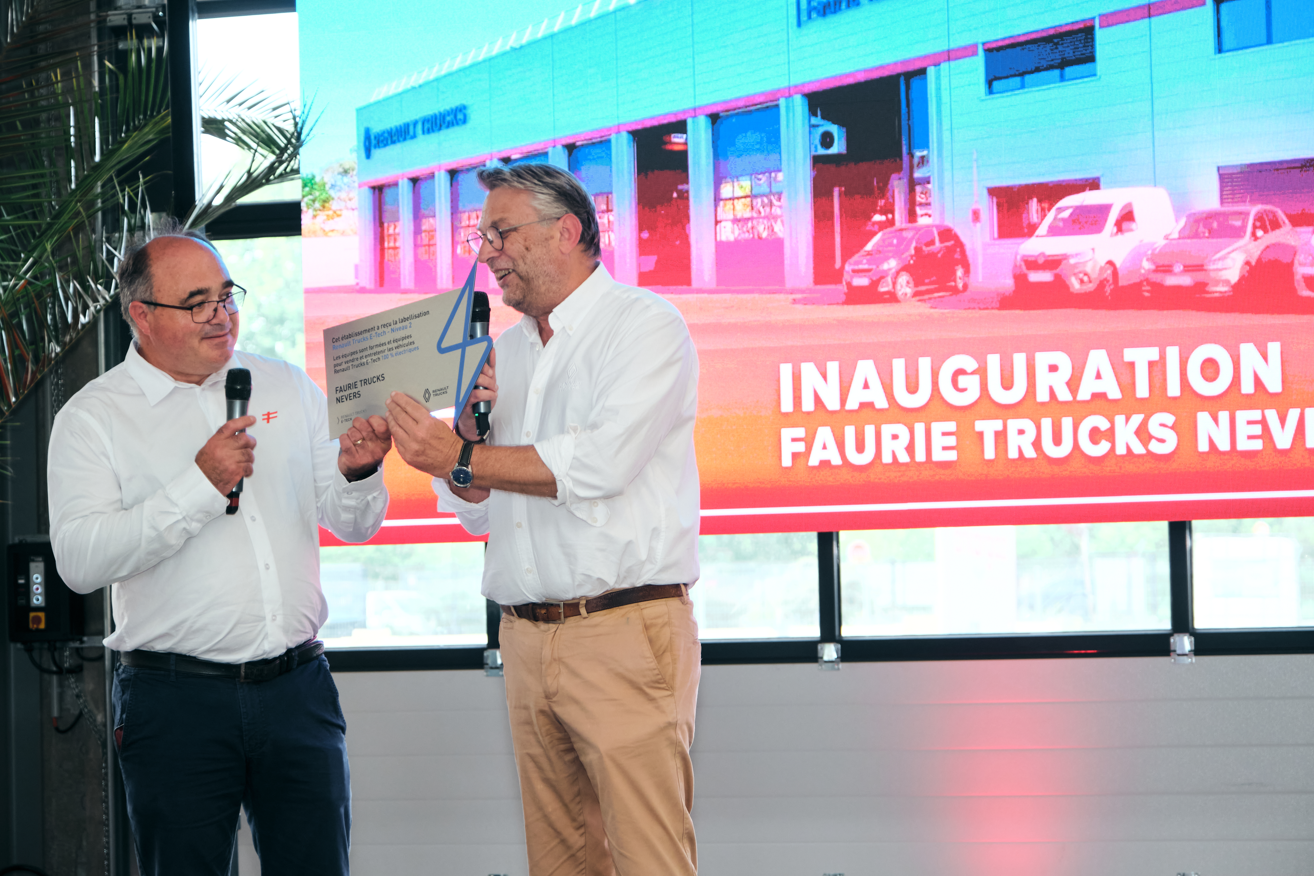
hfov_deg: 21.2
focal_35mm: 96
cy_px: 435
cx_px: 655
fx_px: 3504
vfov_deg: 14.3
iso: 1250
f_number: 4
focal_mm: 63
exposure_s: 1/200
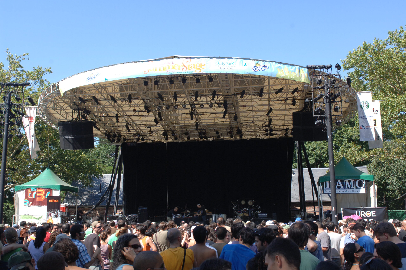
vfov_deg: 28.9
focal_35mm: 46
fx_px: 524
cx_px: 203
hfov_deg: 42.4
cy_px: 135
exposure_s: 1/320
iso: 400
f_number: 8
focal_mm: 31
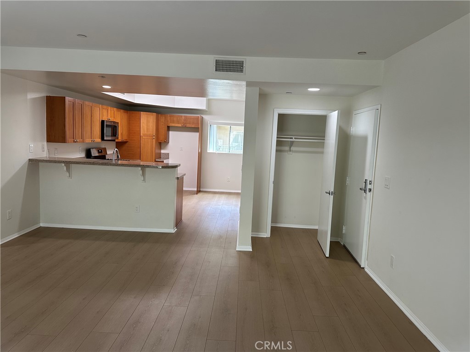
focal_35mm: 24
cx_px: 235
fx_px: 326
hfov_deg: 71.6
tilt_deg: -6.1
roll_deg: -2.5
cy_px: 176
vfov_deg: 56.8
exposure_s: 1/120
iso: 160
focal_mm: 6.86
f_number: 1.78
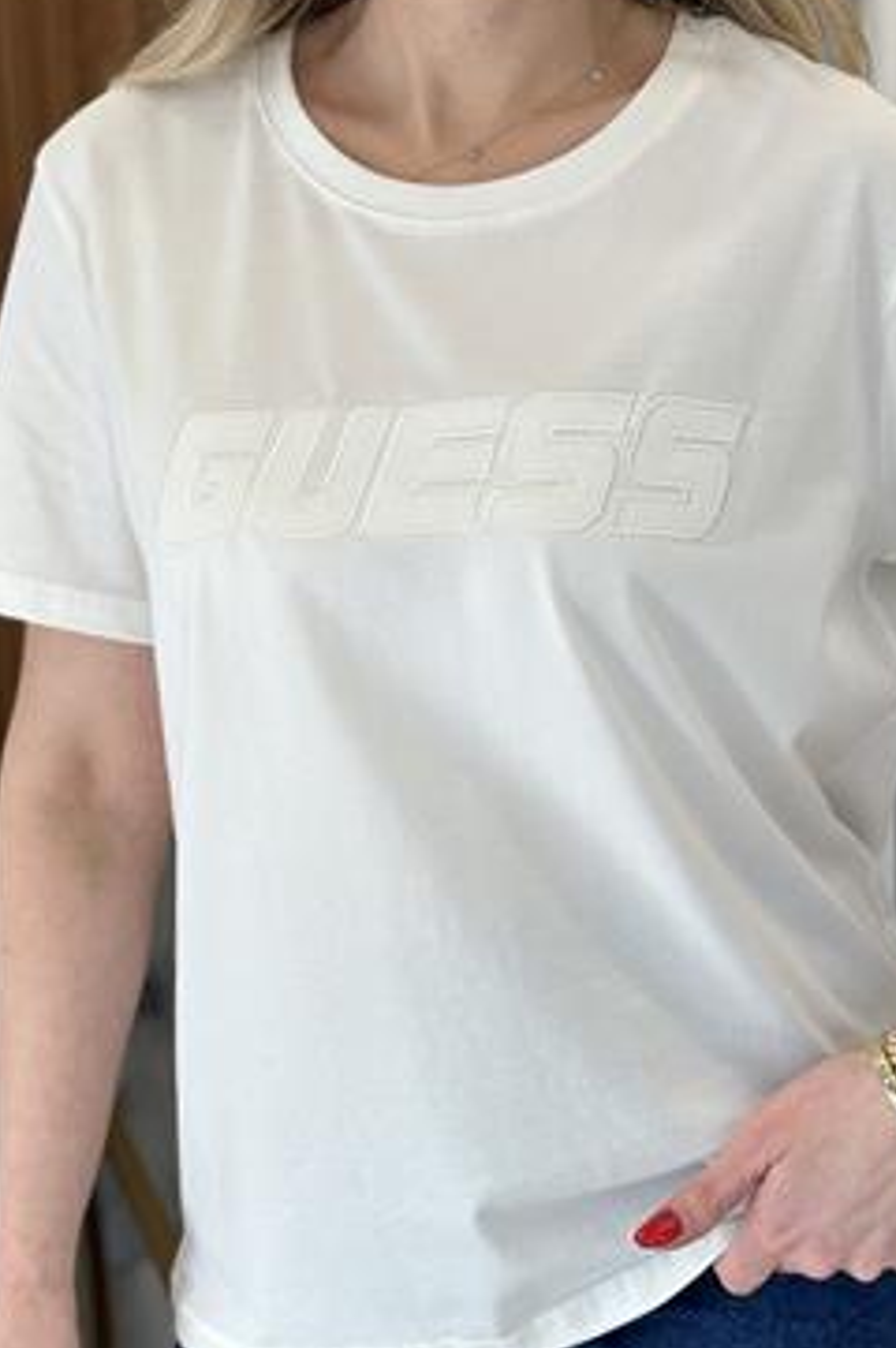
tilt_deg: -14.0
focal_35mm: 72
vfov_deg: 28.1
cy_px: 736
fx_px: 2693
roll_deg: +1.7
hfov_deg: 18.9
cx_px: 534
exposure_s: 1/320
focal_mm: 6.86
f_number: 1.78
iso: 80
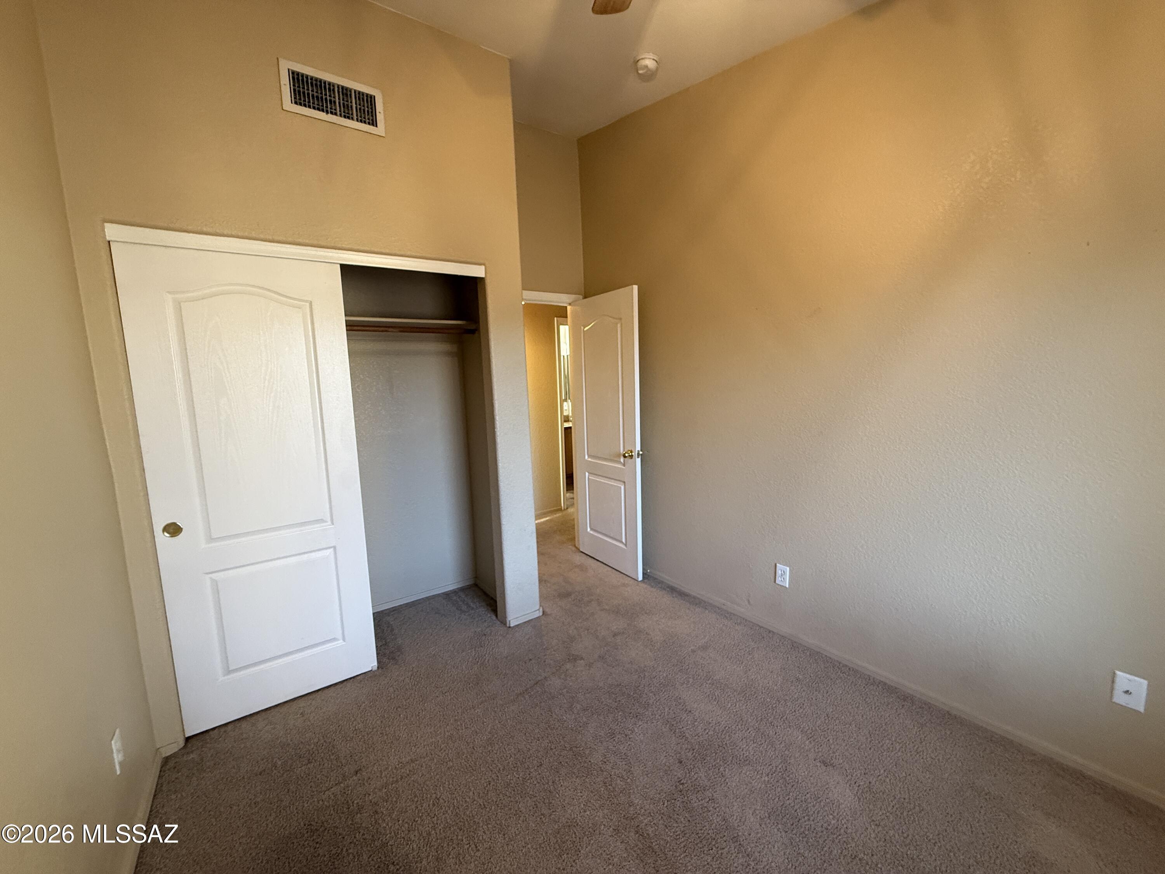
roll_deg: +1.8
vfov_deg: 85.7
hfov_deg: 102.1
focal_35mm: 14
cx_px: 582
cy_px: 437
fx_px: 471
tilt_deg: -6.6
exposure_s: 1/71
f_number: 2.2
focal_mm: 2.22
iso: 400
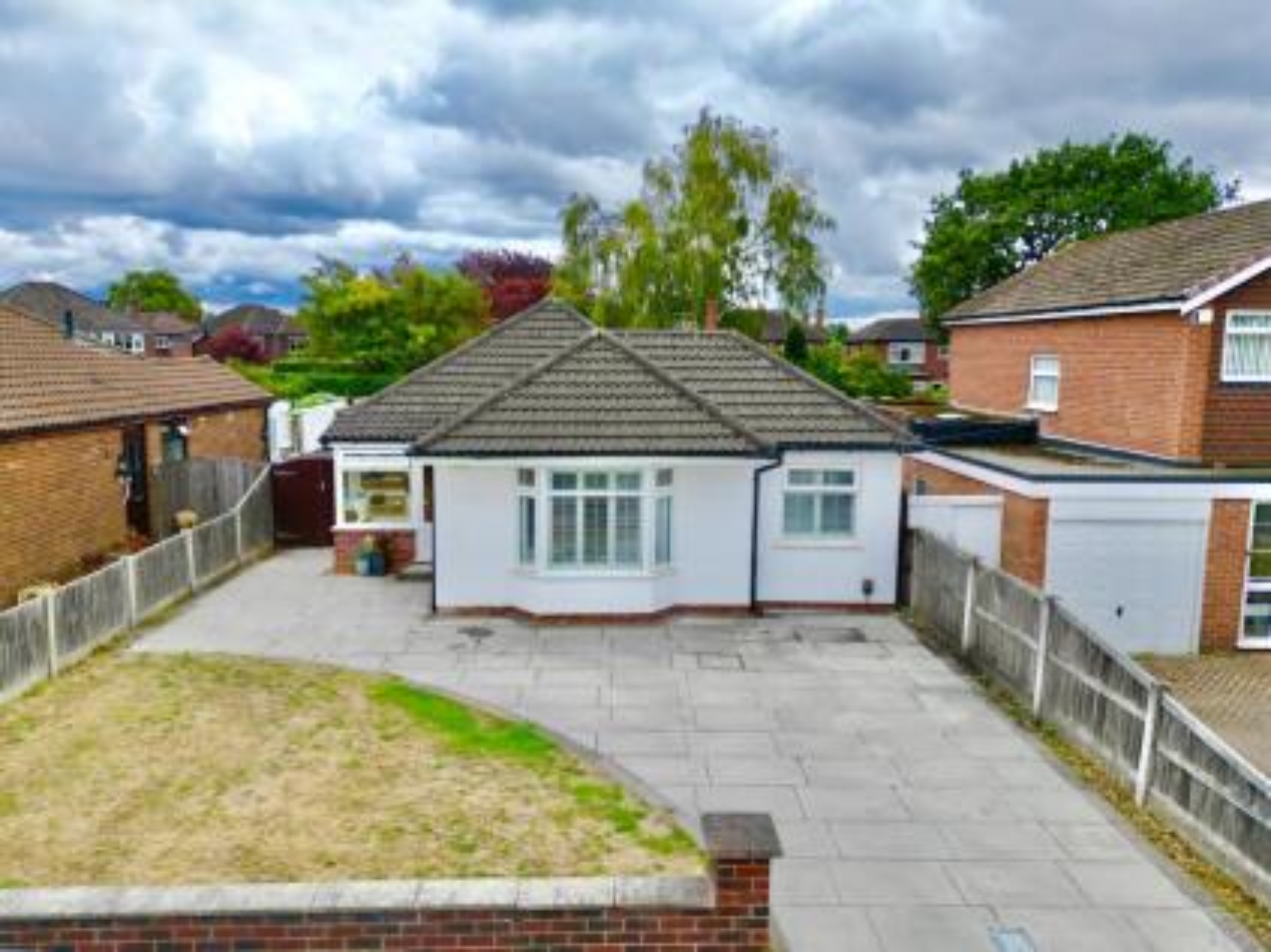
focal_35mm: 24
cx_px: 636
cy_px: 476
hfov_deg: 71.6
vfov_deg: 56.8
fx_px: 881
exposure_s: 1/2500
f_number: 1.7
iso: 100
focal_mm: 6.72
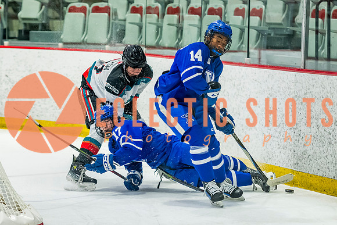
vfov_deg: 6.4
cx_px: 166
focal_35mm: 215
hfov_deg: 9.6
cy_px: 125
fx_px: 2012
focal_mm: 112
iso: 1600
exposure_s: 1/1000
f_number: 3.2
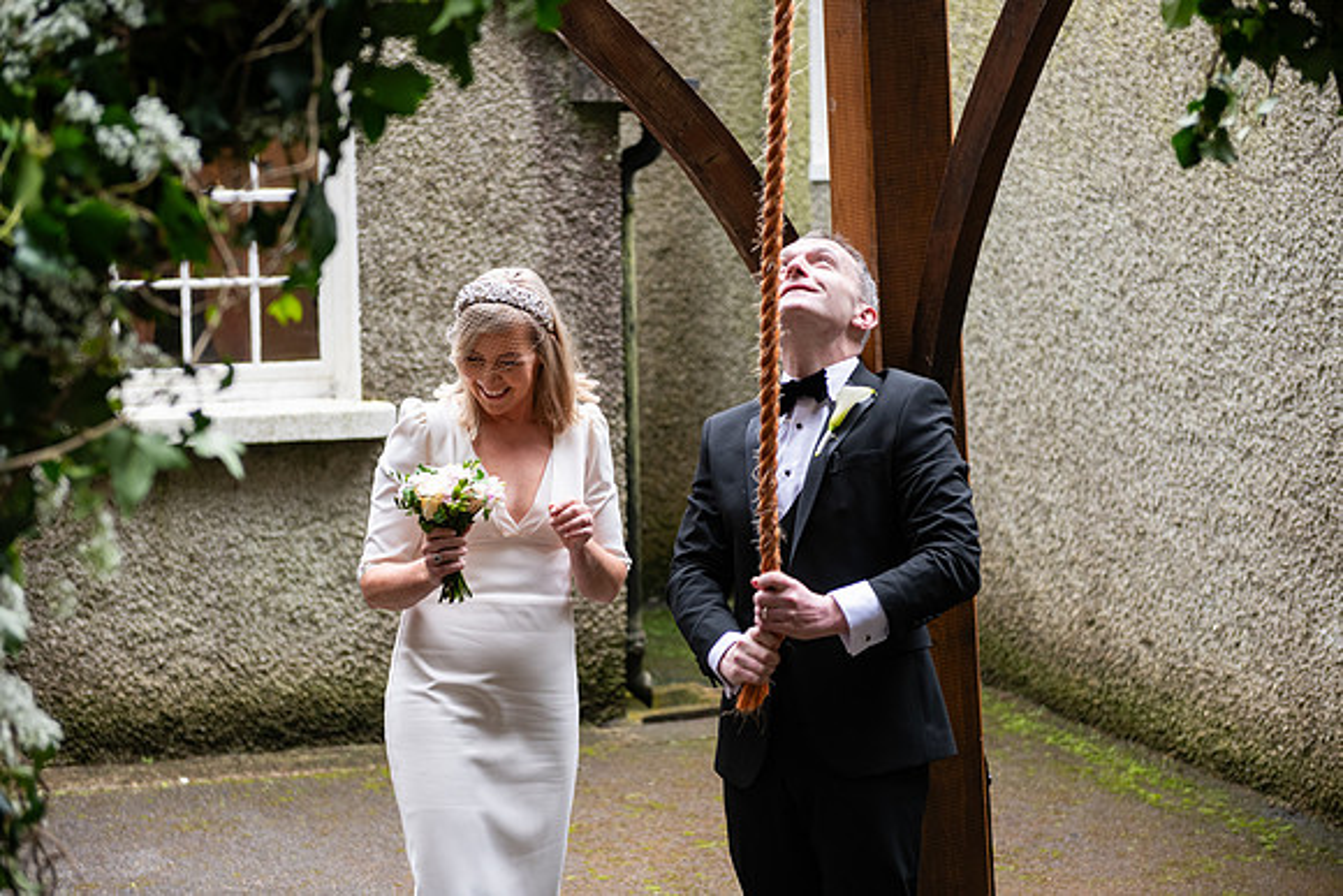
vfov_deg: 19.5
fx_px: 2612
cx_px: 672
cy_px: 448
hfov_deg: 28.8
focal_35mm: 70
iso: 400
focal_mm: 70
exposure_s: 1/160
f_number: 3.5
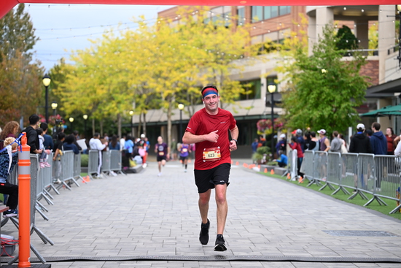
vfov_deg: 15.9
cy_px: 134
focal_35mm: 86
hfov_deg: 23.6
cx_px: 200
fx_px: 958
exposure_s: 1/2000
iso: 640
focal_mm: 86
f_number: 2.8
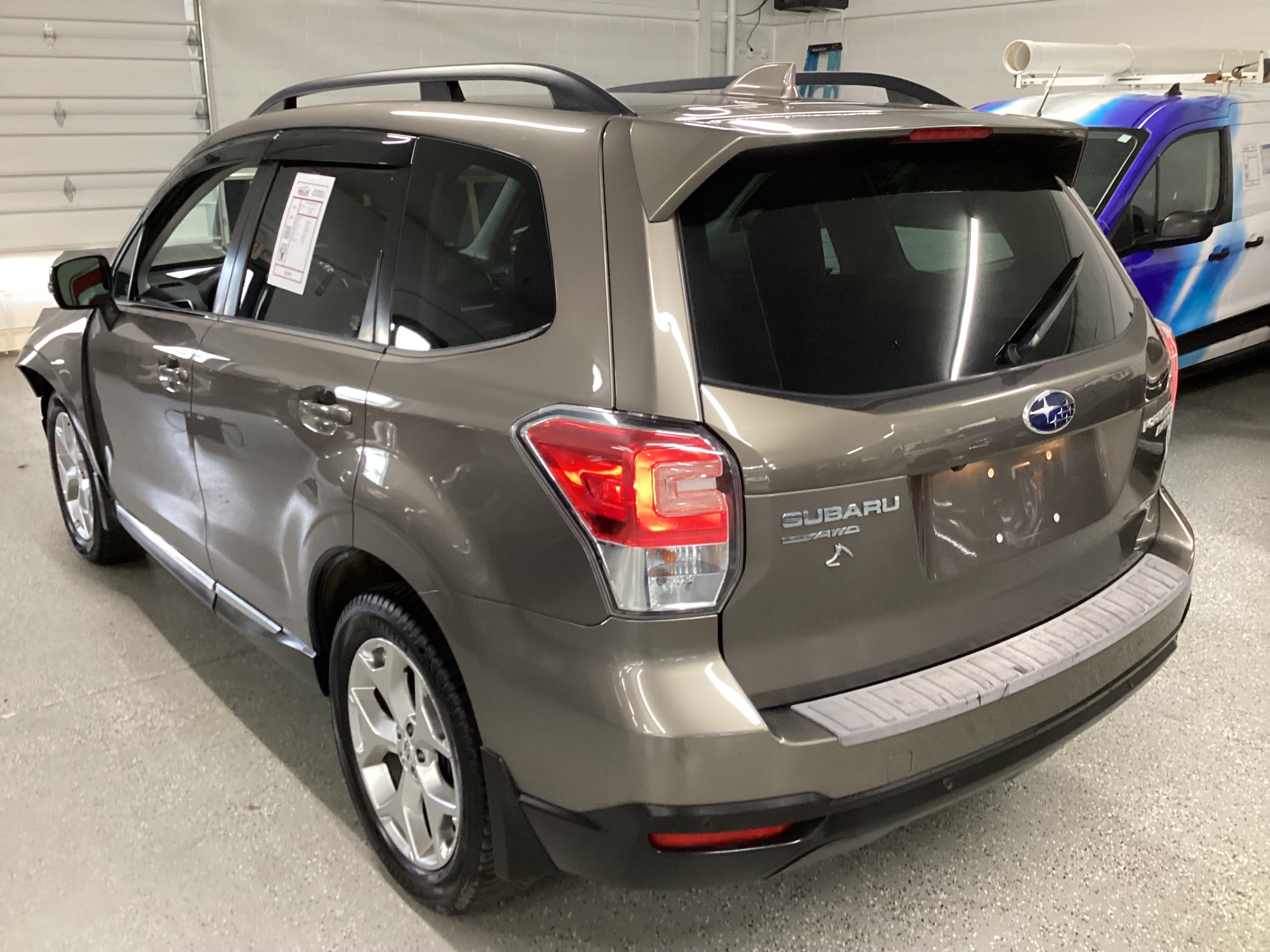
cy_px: 476
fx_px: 1137
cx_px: 635
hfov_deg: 58.4
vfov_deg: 45.4
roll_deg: -0.3
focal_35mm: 31
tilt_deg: -19.6
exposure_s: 1/60
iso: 400
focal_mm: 3.3
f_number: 2.4
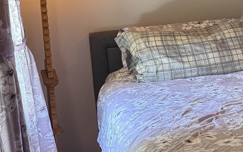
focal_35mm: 76
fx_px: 503
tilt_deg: -9.5
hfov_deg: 23.4
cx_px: 330
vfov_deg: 17.1
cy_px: 34
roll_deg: +0.8
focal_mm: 6.76
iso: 200
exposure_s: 1/60
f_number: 1.78
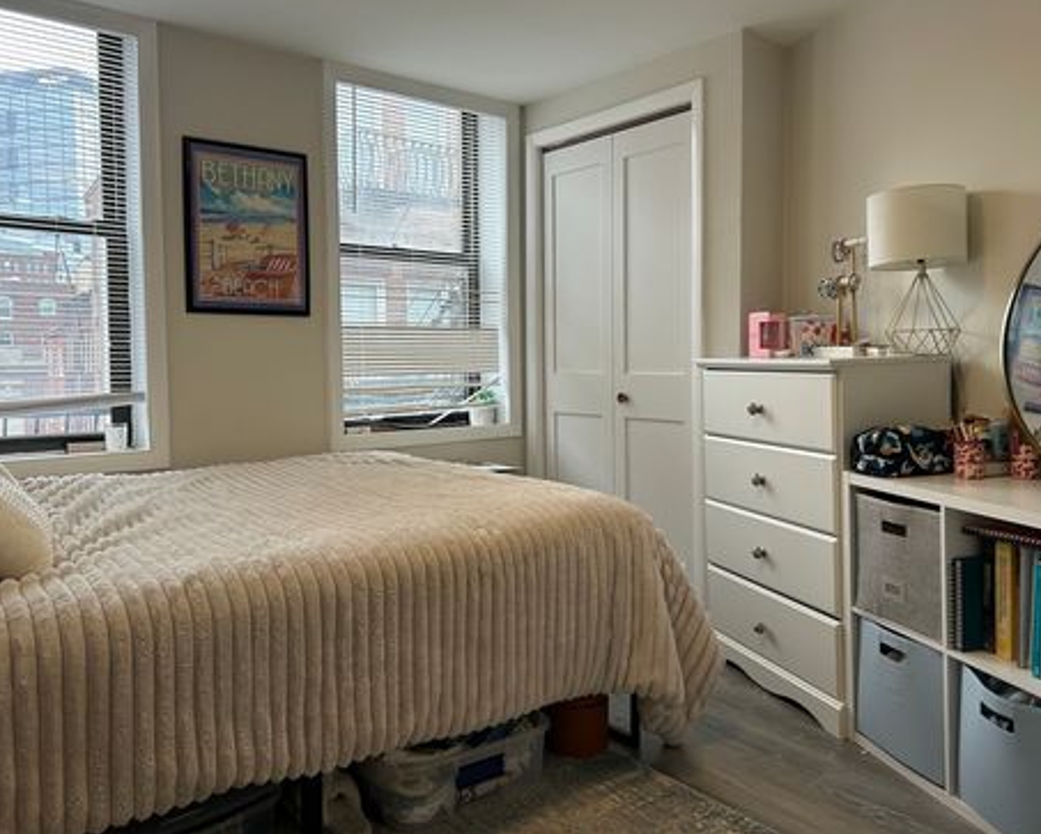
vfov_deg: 51.6
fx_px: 863
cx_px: 492
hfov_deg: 62.1
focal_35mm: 28
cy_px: 408
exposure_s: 1/120
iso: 100
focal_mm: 5.7
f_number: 1.5
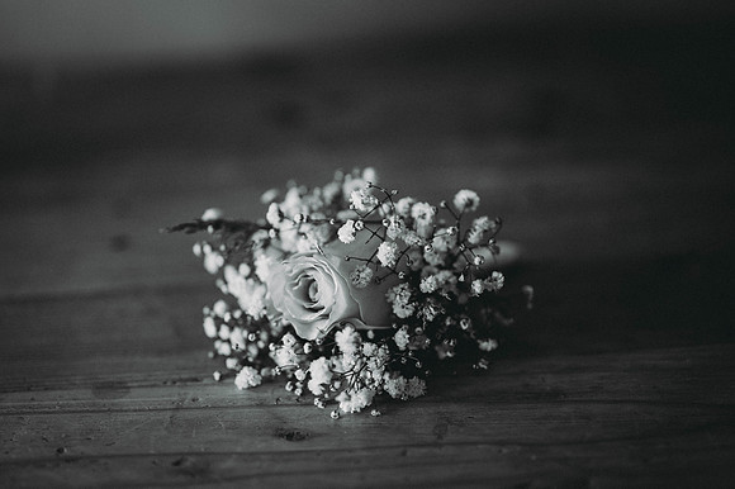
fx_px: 1734
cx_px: 368
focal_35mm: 85
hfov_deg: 23.9
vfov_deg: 16.1
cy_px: 244
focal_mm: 85
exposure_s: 1/160
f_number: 1.8
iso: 400
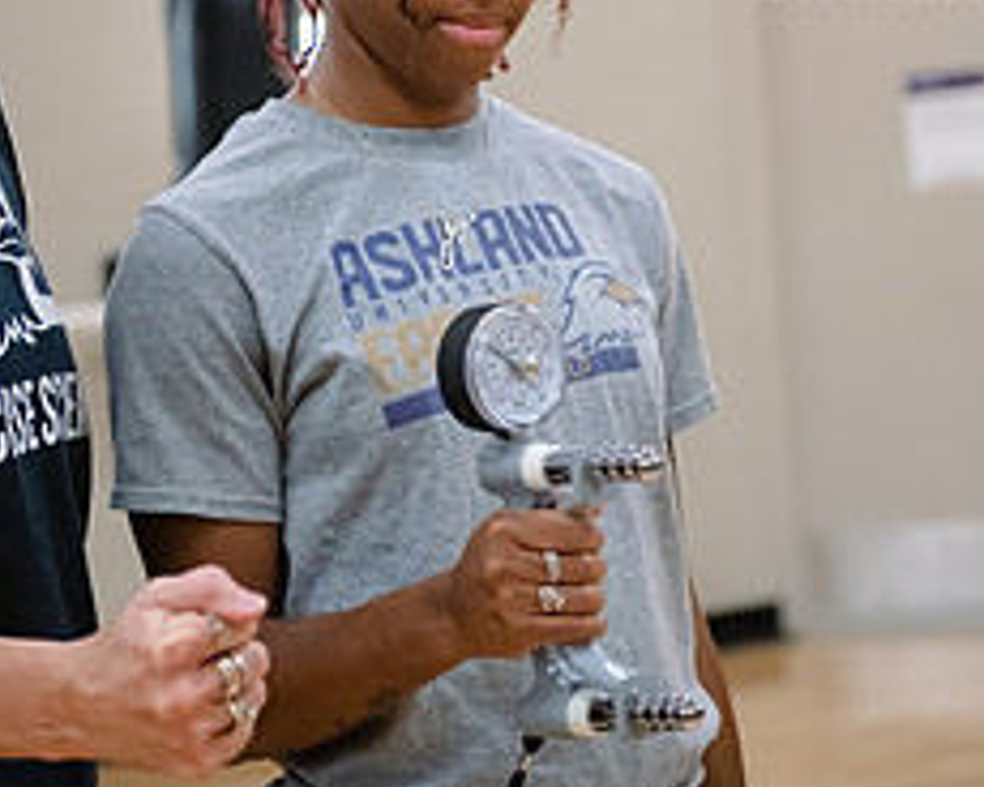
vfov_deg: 10.4
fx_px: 4281
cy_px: 71
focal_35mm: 147
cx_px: 548
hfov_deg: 13.1
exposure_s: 1/160
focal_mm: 62
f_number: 3.2
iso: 1250
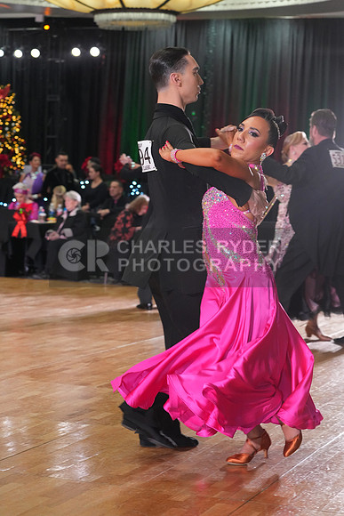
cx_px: 172
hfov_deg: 16.3
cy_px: 258
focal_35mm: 84
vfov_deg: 24.2
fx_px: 1203
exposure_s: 1/200
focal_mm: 84
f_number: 5
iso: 3200
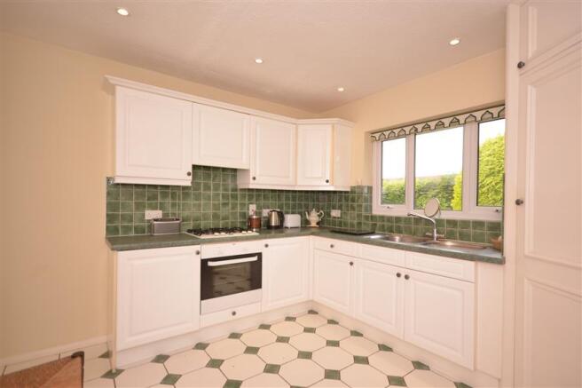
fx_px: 291
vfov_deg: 67.4
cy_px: 194
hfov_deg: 90.0
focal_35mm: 18
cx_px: 291
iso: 200
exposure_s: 1/60
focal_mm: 12
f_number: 5.6
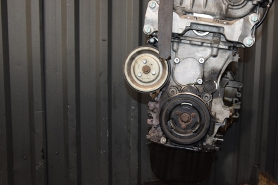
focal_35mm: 45
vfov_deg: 29.7
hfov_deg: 43.2
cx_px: 177
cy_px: 65
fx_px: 347
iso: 800
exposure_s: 1/60
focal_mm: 22
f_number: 5
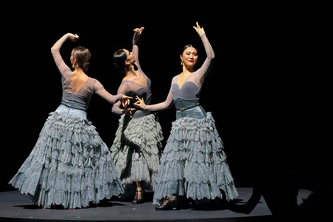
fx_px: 3914
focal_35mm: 423
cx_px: 145
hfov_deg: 4.9
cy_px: 91
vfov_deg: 3.3
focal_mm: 300
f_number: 10
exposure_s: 1/400
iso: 10000
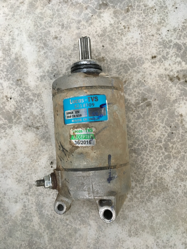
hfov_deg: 48.2
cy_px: 124
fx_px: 209
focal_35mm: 29
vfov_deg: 61.7
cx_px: 94
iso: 200
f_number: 2.2
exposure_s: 1/20
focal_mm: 4.15
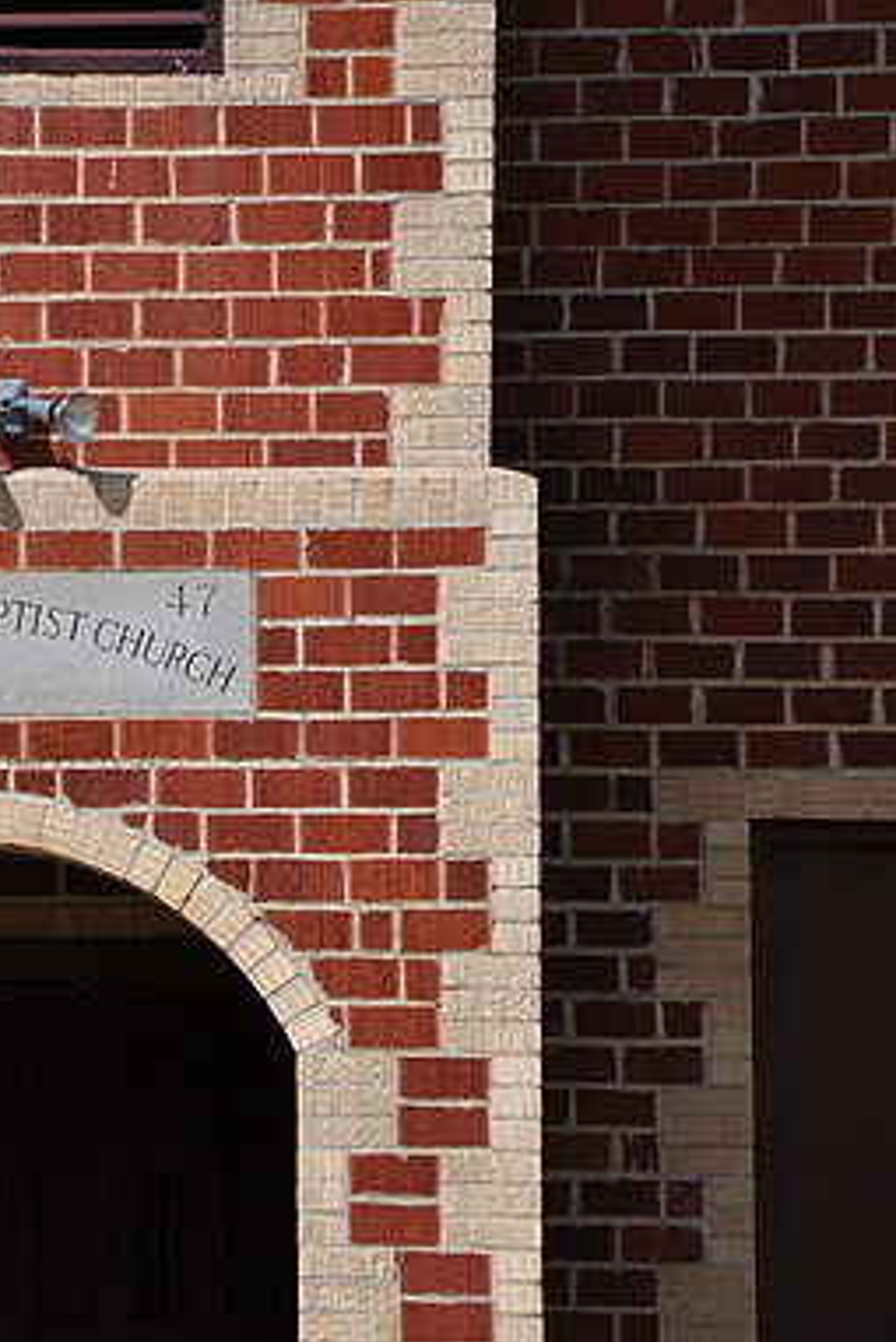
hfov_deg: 5.7
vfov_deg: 8.6
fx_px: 8905
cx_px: -35
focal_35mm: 239
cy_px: 669
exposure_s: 1/250
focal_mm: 105
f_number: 8
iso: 200
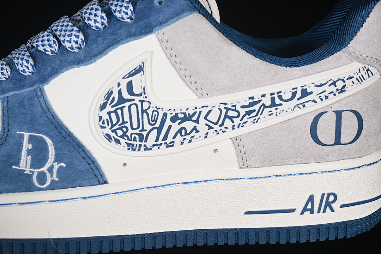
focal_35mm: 75
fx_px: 794
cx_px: 190
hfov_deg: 27.0
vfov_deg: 18.2
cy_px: 127
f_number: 7.1
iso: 160
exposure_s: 1/80
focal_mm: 50
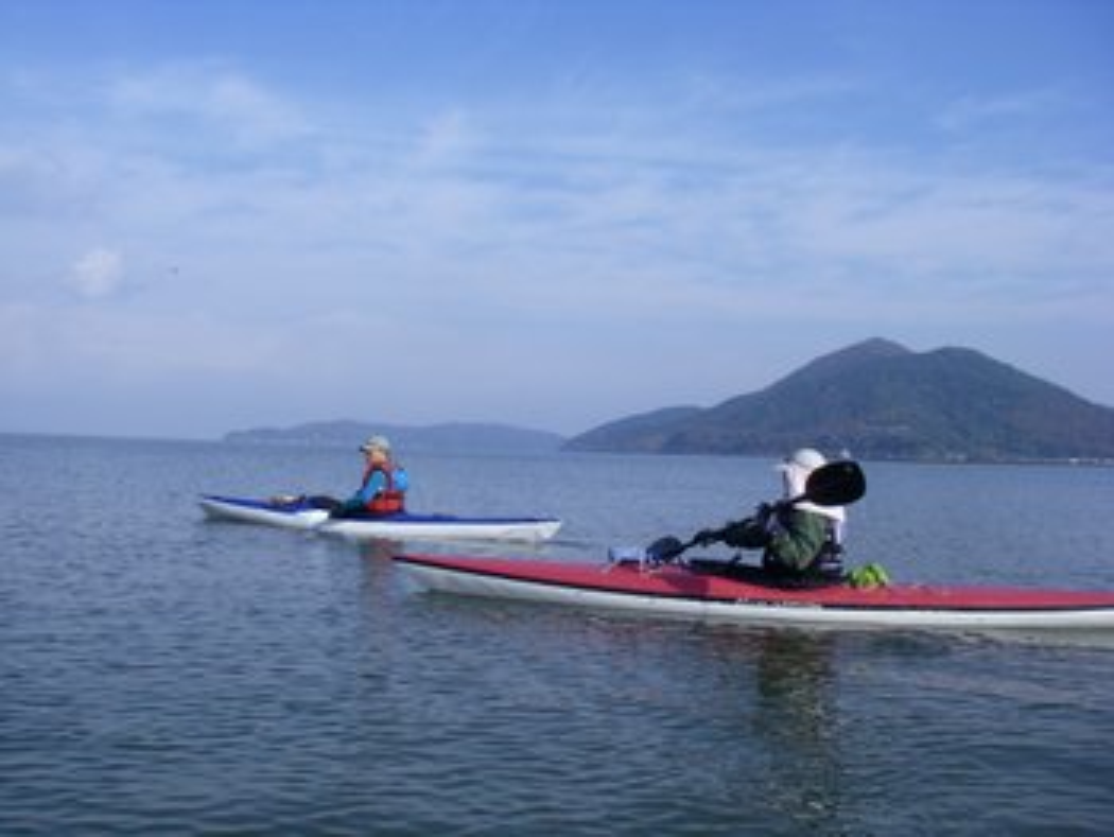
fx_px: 1224
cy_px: 418
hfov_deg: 48.9
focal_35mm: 38
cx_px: 557
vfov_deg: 37.8
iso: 64
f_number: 6.6
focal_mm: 6.3
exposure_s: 1/250
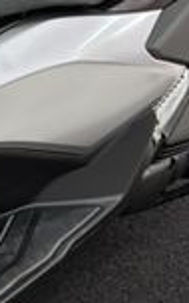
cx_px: -165
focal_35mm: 79
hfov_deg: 14.3
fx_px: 651
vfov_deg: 24.4
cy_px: -30
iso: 160
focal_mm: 6.76
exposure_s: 1/60
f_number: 1.78
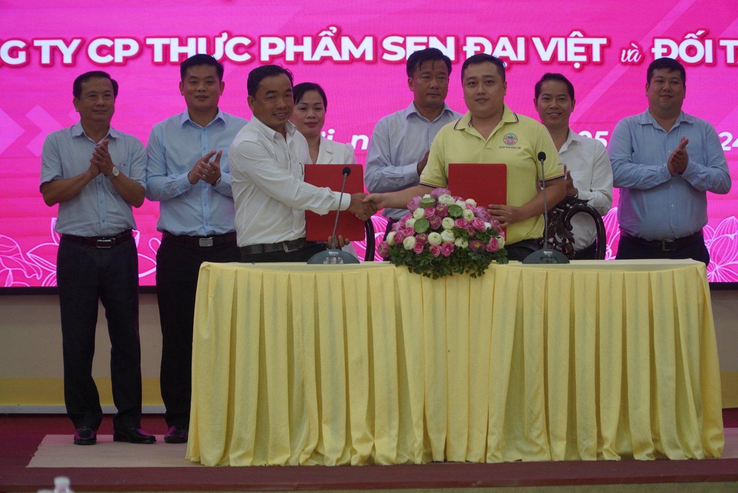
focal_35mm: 148
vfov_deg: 9.3
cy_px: 246
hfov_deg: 13.8
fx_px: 3046
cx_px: 369
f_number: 4
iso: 500
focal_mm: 99
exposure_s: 1/160
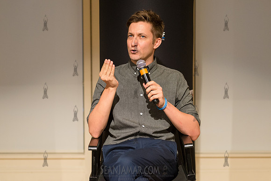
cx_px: 136
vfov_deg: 17.1
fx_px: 602
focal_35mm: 80
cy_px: 90
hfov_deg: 25.4
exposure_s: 1/320
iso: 2500
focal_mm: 80
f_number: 4
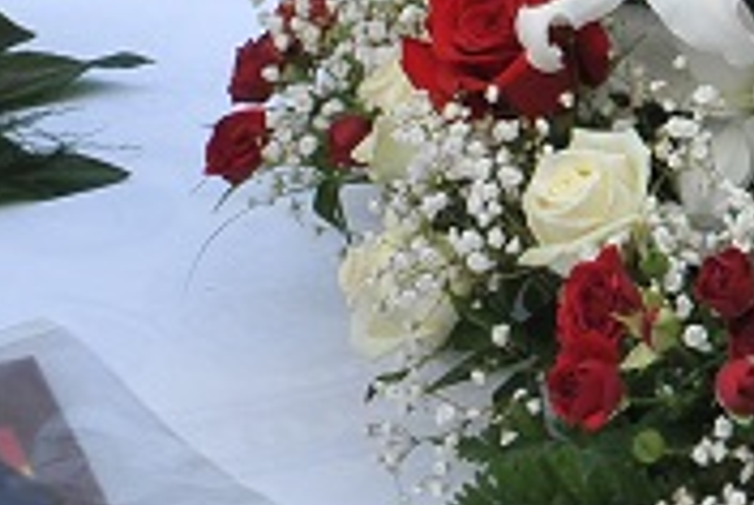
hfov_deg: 13.1
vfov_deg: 8.3
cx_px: 874
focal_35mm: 153
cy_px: -706
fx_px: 3210
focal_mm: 18
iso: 400
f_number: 8
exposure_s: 1/180
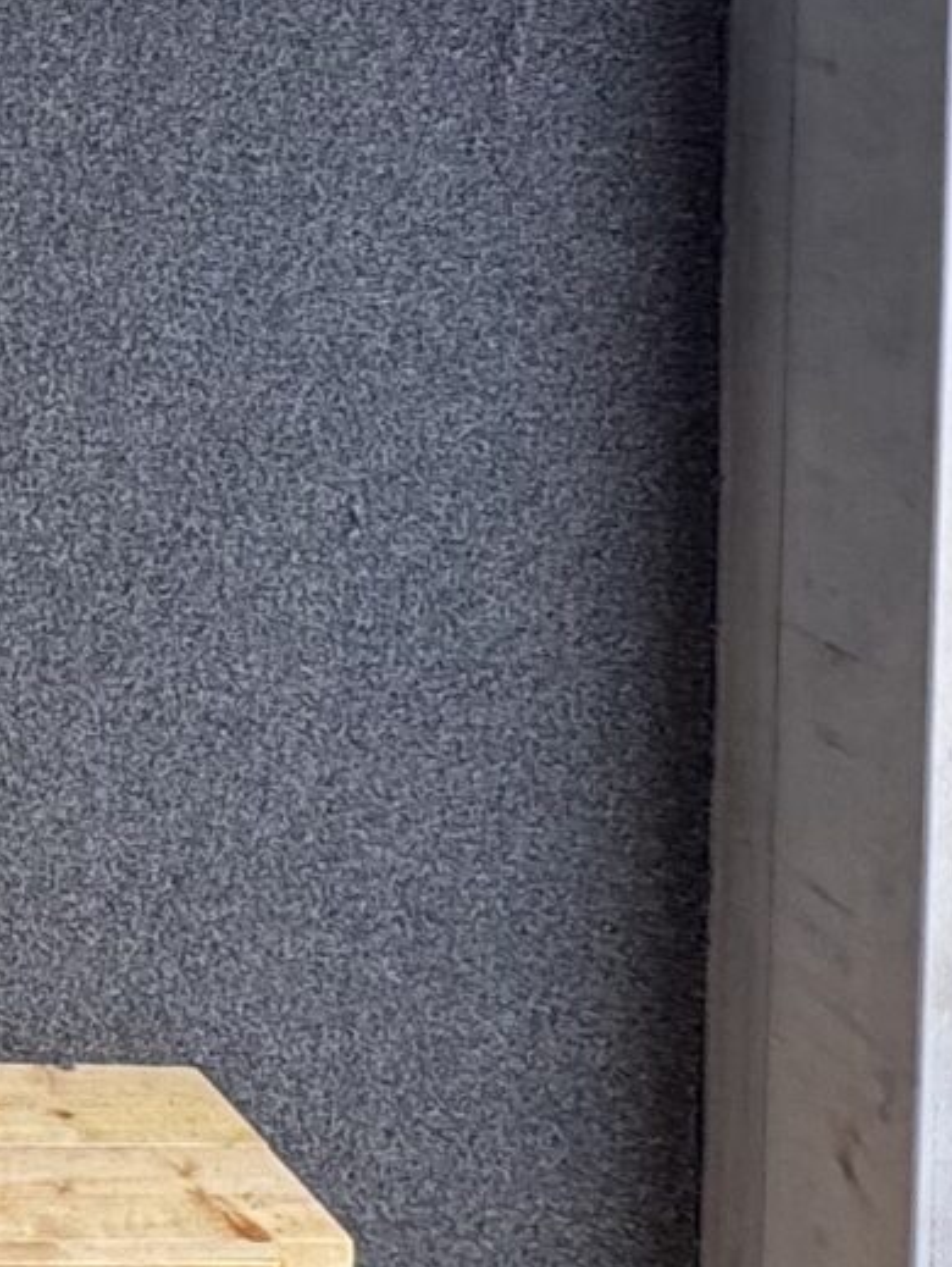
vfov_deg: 25.7
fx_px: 2527
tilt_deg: -1.7
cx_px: -1028
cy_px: -176
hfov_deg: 15.9
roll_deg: +1.5
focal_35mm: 69
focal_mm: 2.22
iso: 100
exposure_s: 1/99
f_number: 2.2
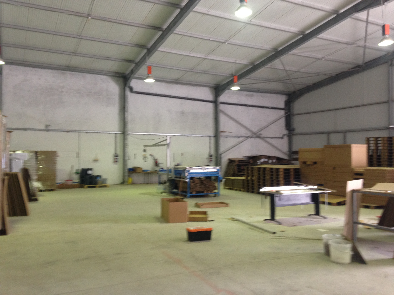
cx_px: 197
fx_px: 376
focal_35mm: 33
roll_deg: -0.3
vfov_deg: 42.9
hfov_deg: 55.4
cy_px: 148
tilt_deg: +1.6
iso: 125
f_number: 2.4
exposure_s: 1/20
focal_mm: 4.12
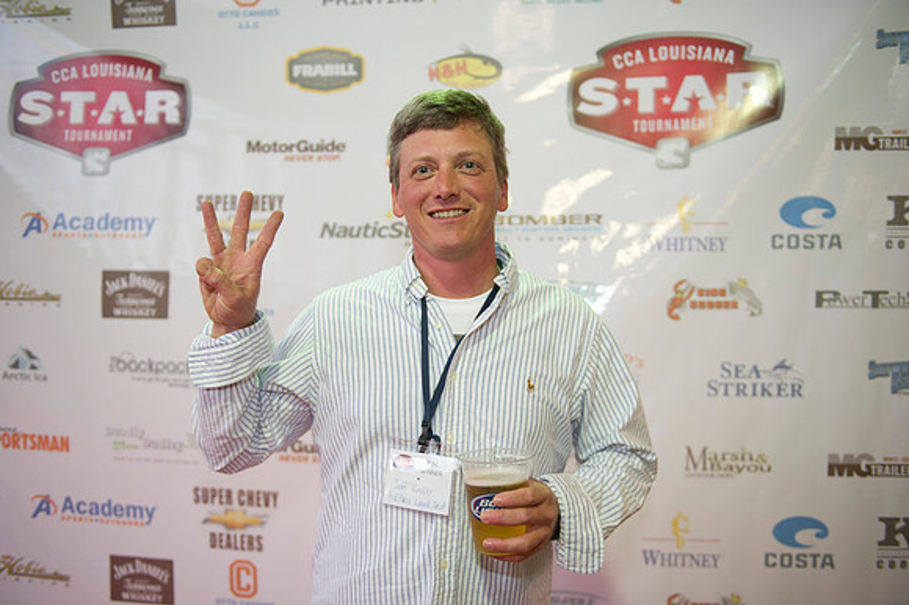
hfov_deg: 60.3
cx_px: 454
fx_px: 782
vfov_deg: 42.3
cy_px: 302
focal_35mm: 31
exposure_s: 1/80
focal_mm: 31
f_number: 2.8
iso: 1000
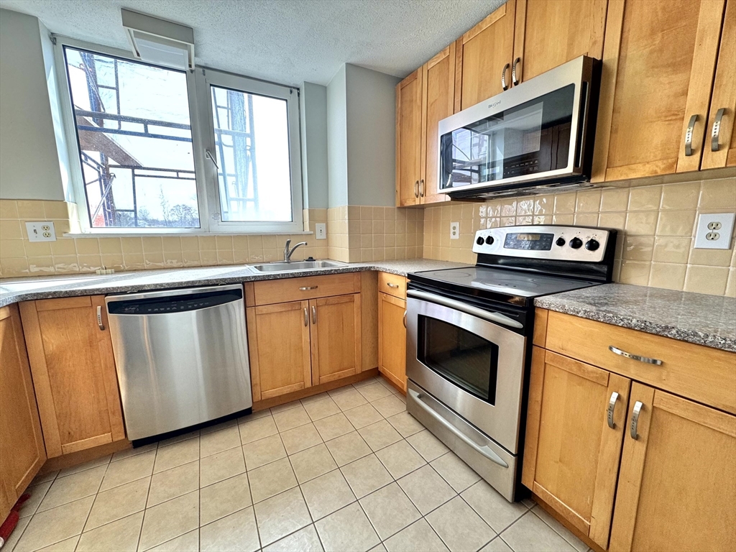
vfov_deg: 85.7
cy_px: 276
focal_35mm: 14
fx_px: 298
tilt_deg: -9.3
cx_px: 368
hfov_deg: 102.1
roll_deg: +0.2
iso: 100
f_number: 2.2
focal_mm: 2.22
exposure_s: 1/120
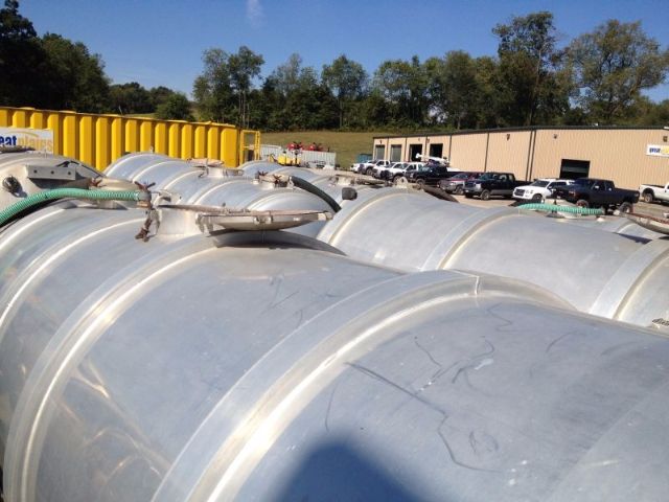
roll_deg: -4.2
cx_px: 334
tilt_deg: -8.2
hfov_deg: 52.6
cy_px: 251
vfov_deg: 40.7
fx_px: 676
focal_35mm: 35
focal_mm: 4.28
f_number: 2.4
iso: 50
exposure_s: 1/2632
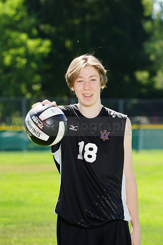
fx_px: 1897
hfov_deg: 4.9
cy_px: 122
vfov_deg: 7.4
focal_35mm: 279
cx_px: 82
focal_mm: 279
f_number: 10
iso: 200
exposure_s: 1/200
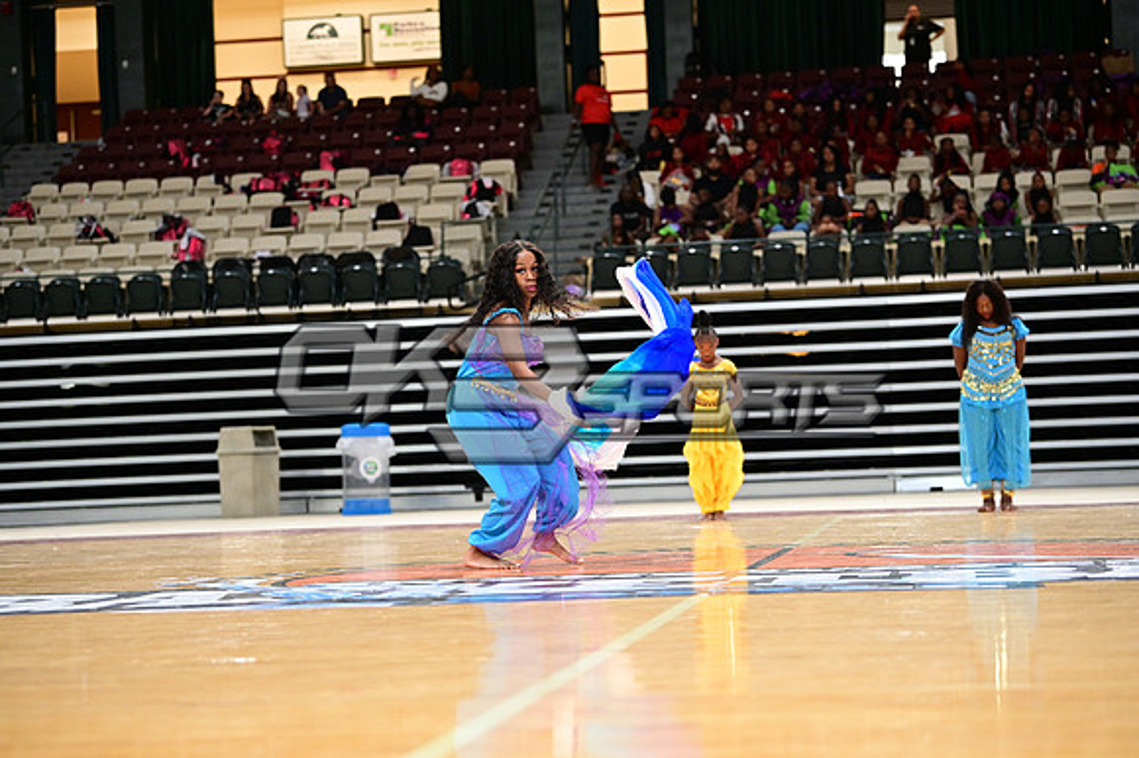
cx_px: 570
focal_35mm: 85
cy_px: 379
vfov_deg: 16.1
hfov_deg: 23.9
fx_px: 2688
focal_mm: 85
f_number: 3.2
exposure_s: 1/1000
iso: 6400
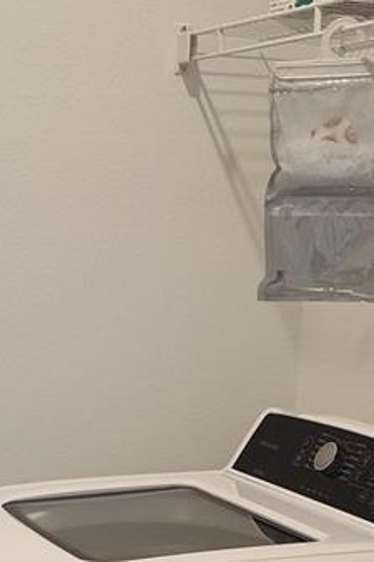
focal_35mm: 85
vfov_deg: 22.8
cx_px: 58
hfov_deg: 15.9
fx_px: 1326
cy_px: 580
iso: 888
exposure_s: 1/120
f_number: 1.8
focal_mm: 5.56
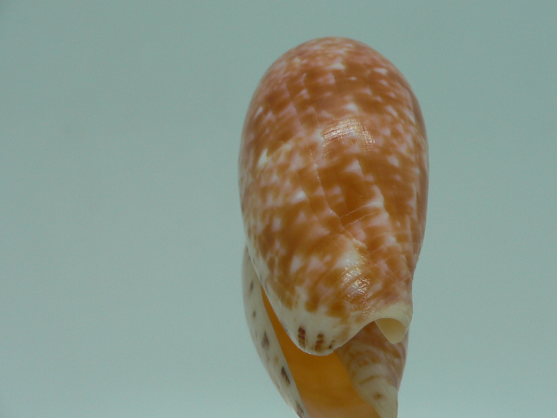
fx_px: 708
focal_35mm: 44
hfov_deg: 42.8
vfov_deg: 32.9
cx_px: 330
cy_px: 212
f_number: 2.8
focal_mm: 4.6
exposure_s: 1/60
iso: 80
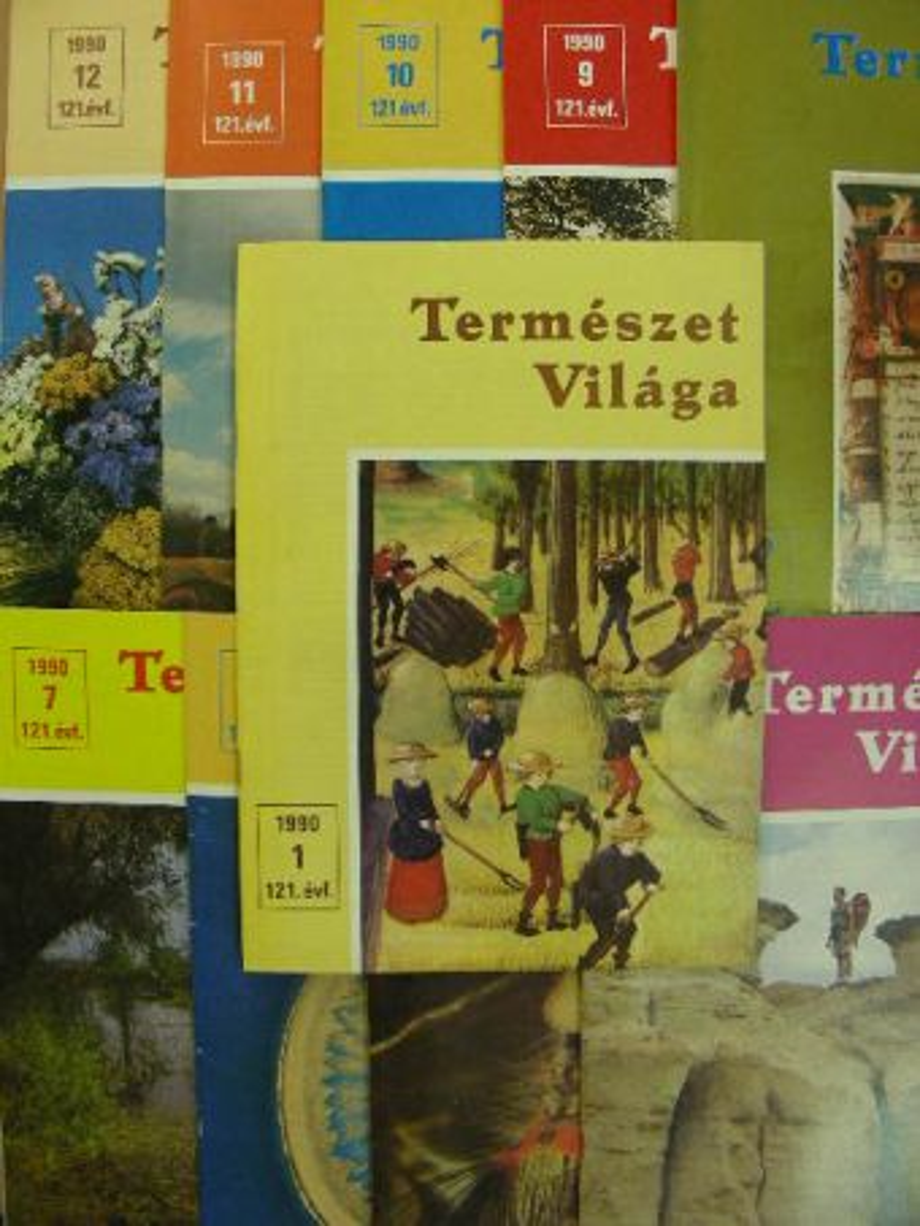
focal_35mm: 38
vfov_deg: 49.0
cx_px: 460
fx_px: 1346
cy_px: 613
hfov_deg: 37.7
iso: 164
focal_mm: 6.3
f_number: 3.5
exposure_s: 1/30
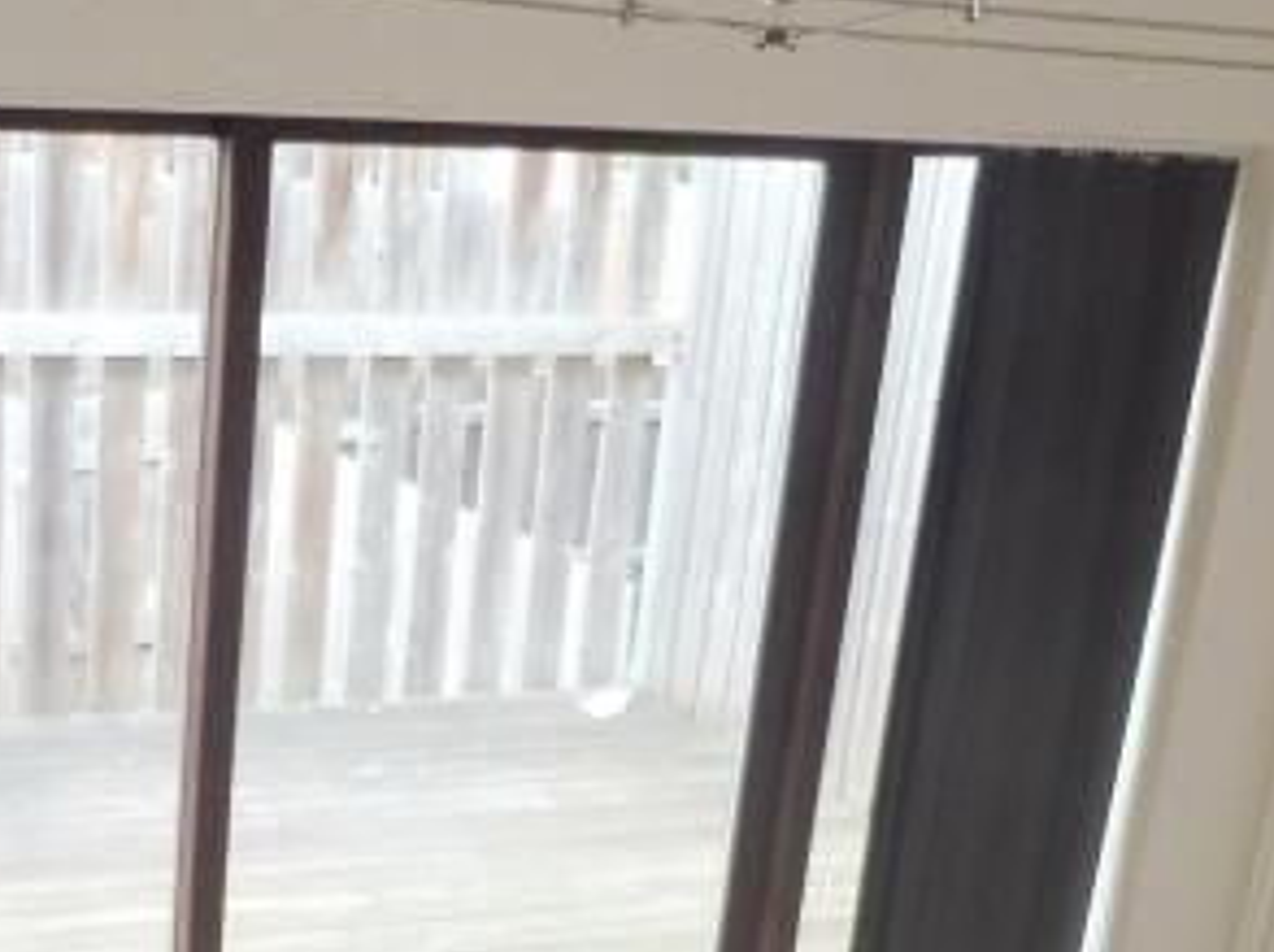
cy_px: 1513
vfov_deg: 15.8
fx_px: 3088
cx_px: 417
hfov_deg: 23.2
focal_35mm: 84
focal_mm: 4.3
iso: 125
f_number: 3.3
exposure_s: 1/60
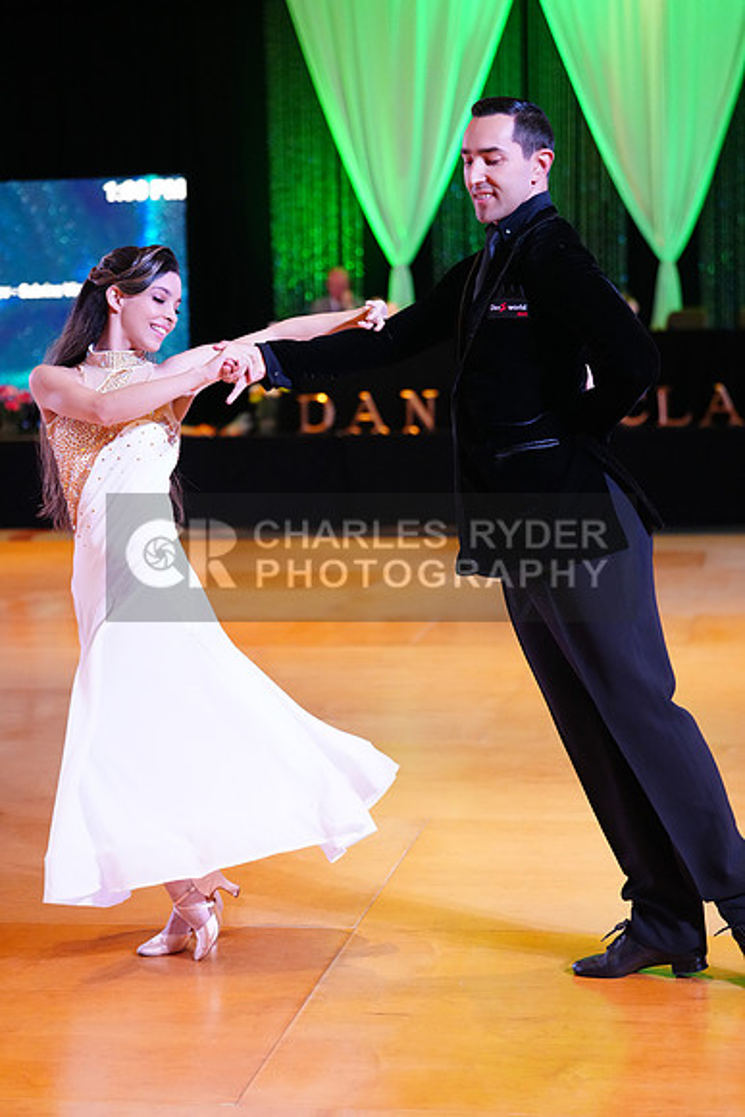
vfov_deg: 28.8
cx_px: 372
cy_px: 558
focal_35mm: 70
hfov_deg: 19.5
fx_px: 2171
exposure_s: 1/400
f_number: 2.8
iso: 5000
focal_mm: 70
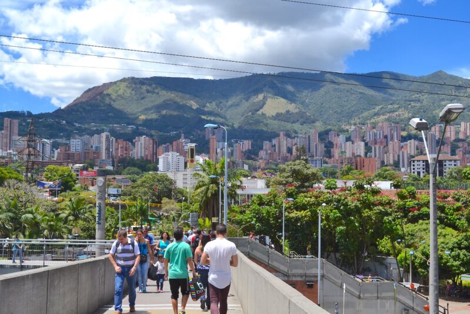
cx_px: 235
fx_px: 588
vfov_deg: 29.9
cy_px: 157
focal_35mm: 45
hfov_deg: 43.6
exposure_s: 1/400
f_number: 11
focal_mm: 30
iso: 400
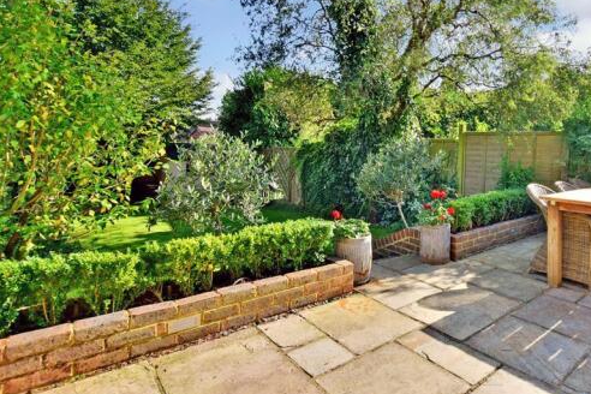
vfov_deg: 60.7
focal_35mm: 20
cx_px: 393
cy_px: 136
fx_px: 328
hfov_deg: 81.2
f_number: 11
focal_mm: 10
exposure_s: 1/500
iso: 400
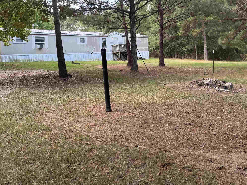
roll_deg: +4.2
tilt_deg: +3.7
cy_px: 44
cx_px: 119
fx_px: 264
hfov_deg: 50.1
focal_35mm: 37
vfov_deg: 37.6
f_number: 1.78
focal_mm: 6.76
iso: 64
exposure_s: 1/162
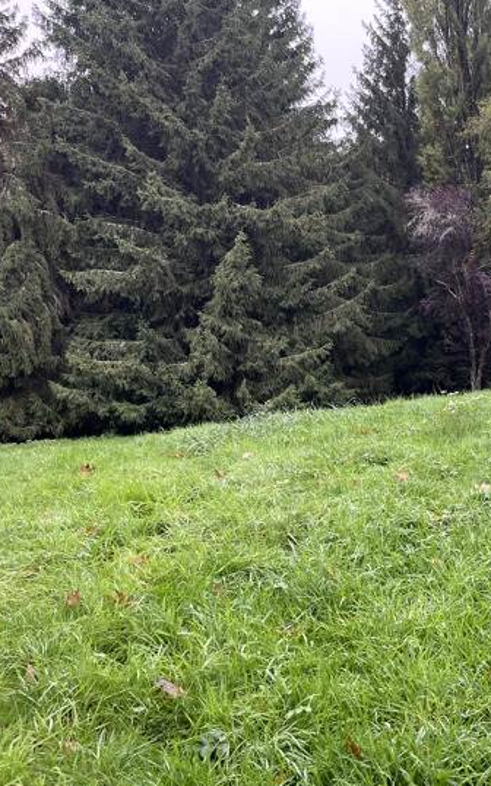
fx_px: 878
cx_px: 571
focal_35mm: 41
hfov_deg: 27.8
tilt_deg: -6.6
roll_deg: +3.9
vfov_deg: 48.2
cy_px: 381
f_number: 1.6
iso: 50
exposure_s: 1/122
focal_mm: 5.1
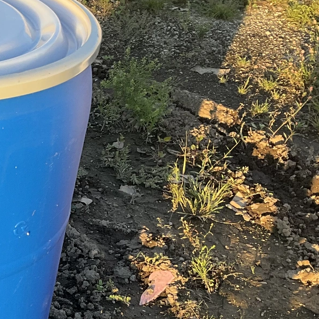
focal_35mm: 87
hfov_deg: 17.8
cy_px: 258
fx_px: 907
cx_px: -159
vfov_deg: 19.7
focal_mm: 3
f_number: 1.8
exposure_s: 1/428
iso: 25
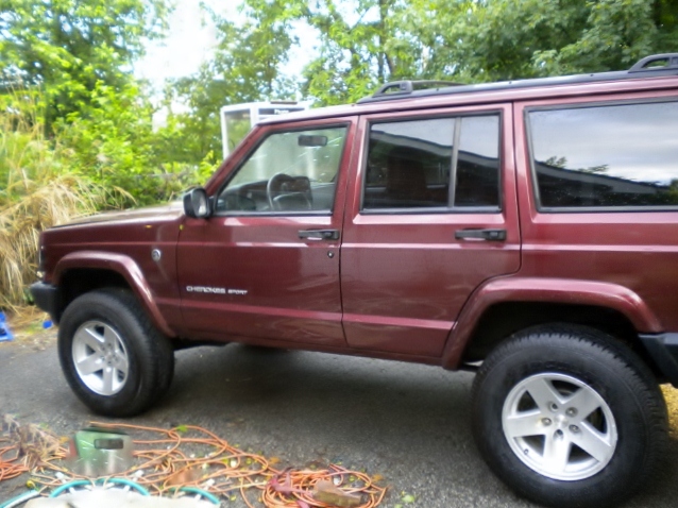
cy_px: 254
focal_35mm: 35
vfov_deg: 40.7
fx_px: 685
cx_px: 339
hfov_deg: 52.6
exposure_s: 1/66
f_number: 3.1
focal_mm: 6.3
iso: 353
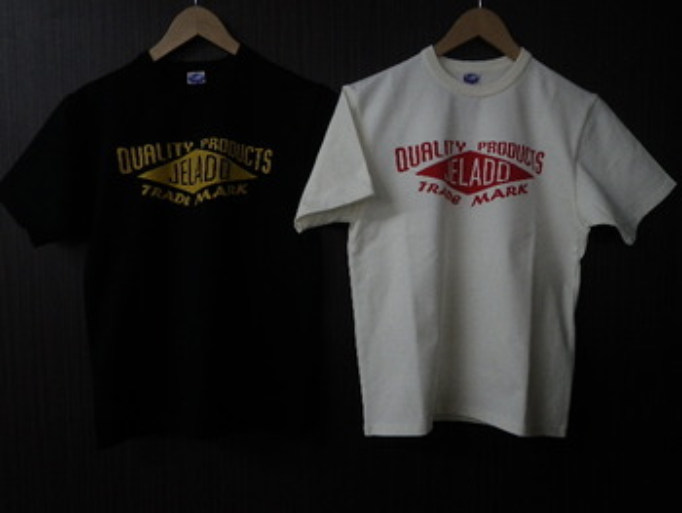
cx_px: 341
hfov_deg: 63.4
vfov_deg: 49.8
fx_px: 552
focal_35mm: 28
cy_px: 256
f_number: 3.5
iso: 200
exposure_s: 1/50
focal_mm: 5
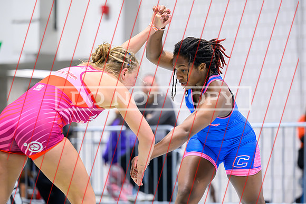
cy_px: 102
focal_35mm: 187
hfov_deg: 11.0
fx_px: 1586
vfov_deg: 7.4
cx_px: 180
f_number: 2.8
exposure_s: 1/800
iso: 3200
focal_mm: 150
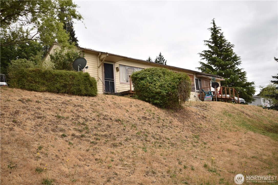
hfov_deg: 61.9
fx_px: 232
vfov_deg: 43.6
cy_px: 92
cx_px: 139
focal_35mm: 30
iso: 100
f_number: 10
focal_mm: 20
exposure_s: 1/200
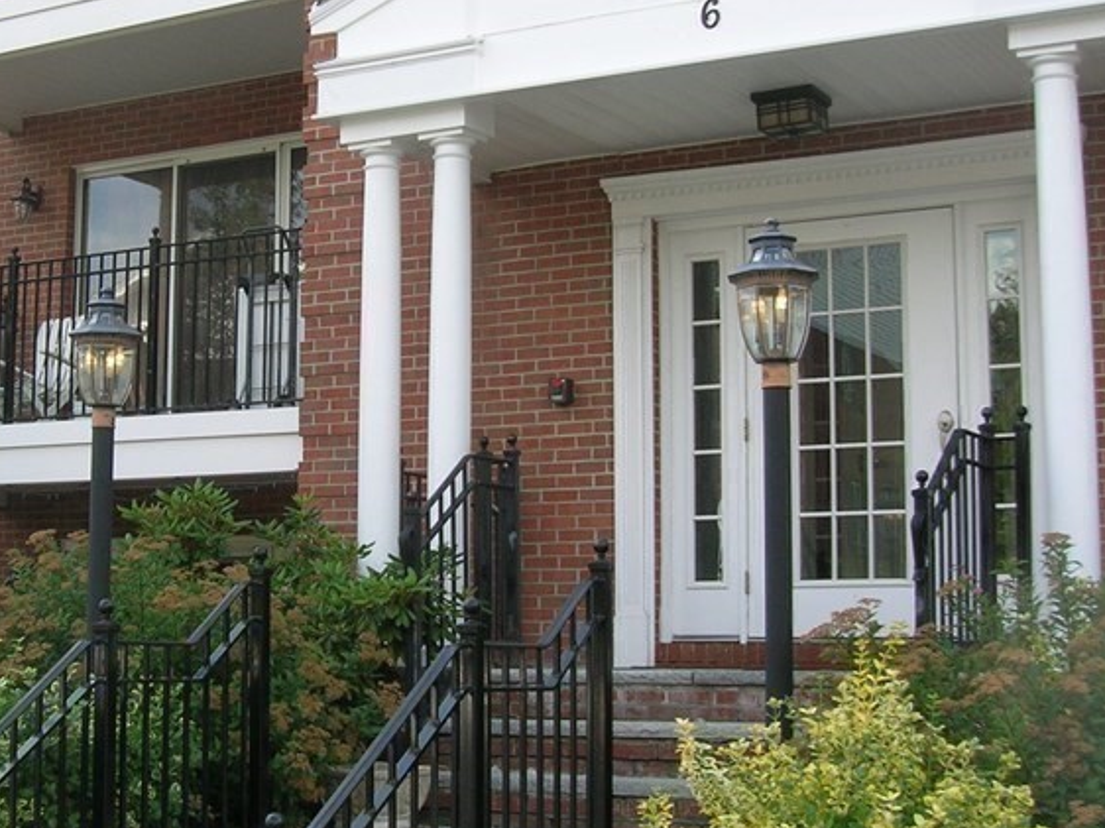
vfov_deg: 23.6
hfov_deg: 30.9
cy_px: 311
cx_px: 328
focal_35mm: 62
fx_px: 1978
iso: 50
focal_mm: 5.7
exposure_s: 1/127
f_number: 4.9
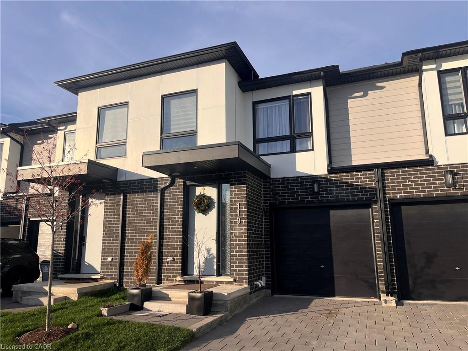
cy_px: 176
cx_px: 234
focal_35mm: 26
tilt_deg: +8.9
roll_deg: -0.6
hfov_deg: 67.3
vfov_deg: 53.1
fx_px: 352
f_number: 1.6
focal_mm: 5.1
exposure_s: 1/3521
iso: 50
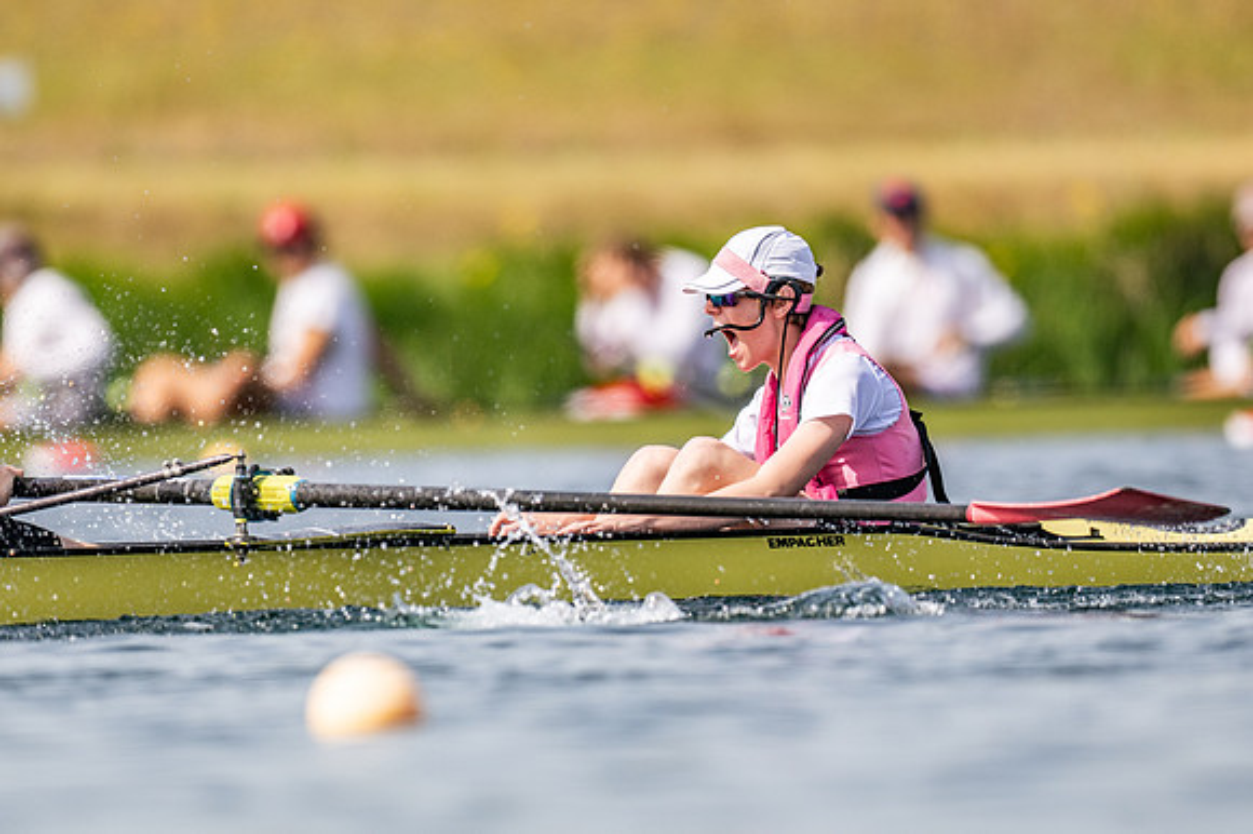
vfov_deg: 1.5
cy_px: 417
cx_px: 626
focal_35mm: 900
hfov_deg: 2.3
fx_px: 31306
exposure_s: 1/2500
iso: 160
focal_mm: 600
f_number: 4
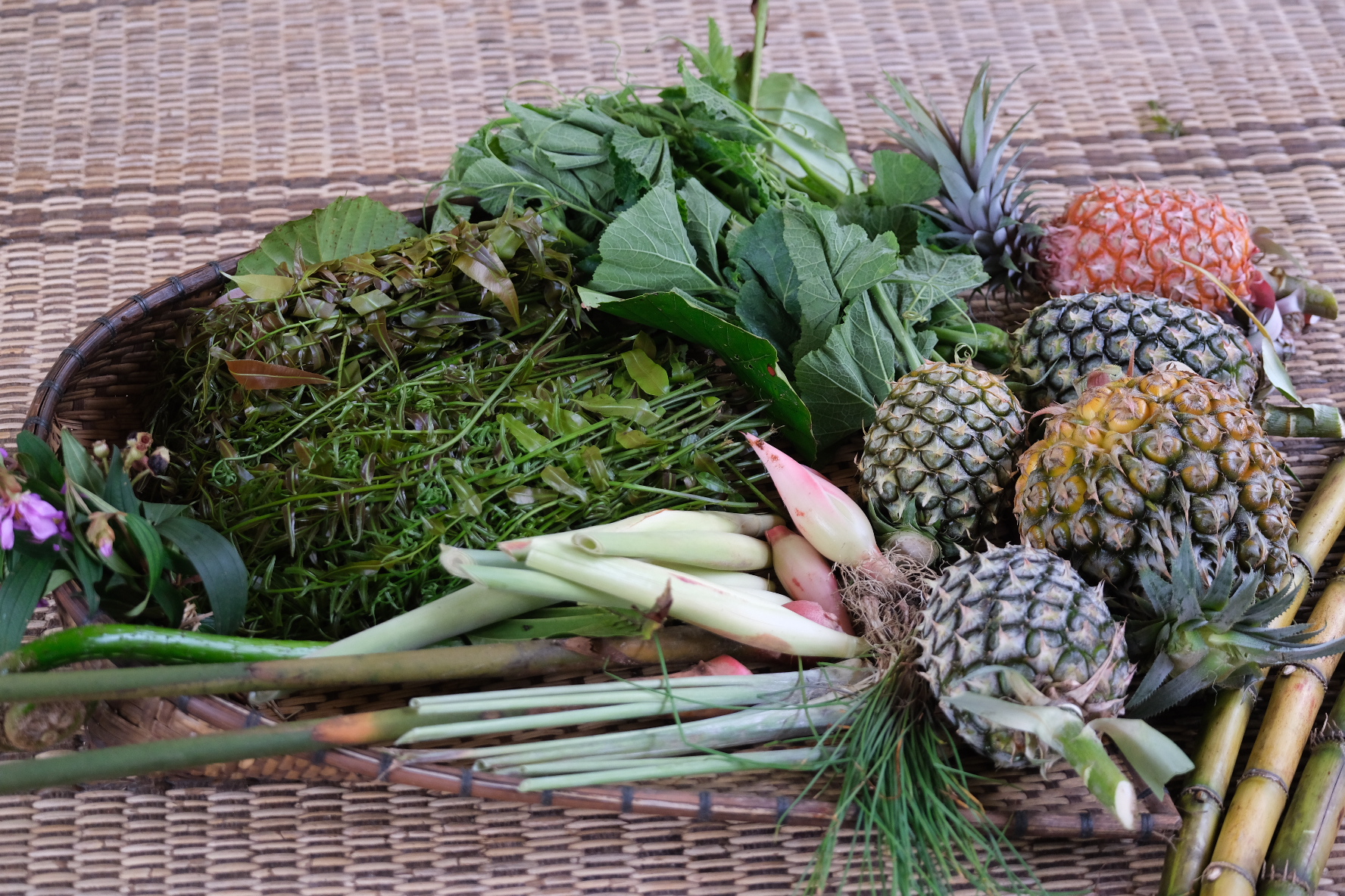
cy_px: 448
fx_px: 2802
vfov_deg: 18.2
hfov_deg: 27.0
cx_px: 672
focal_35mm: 75
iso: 1250
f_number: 2.8
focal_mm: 50
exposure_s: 1/640
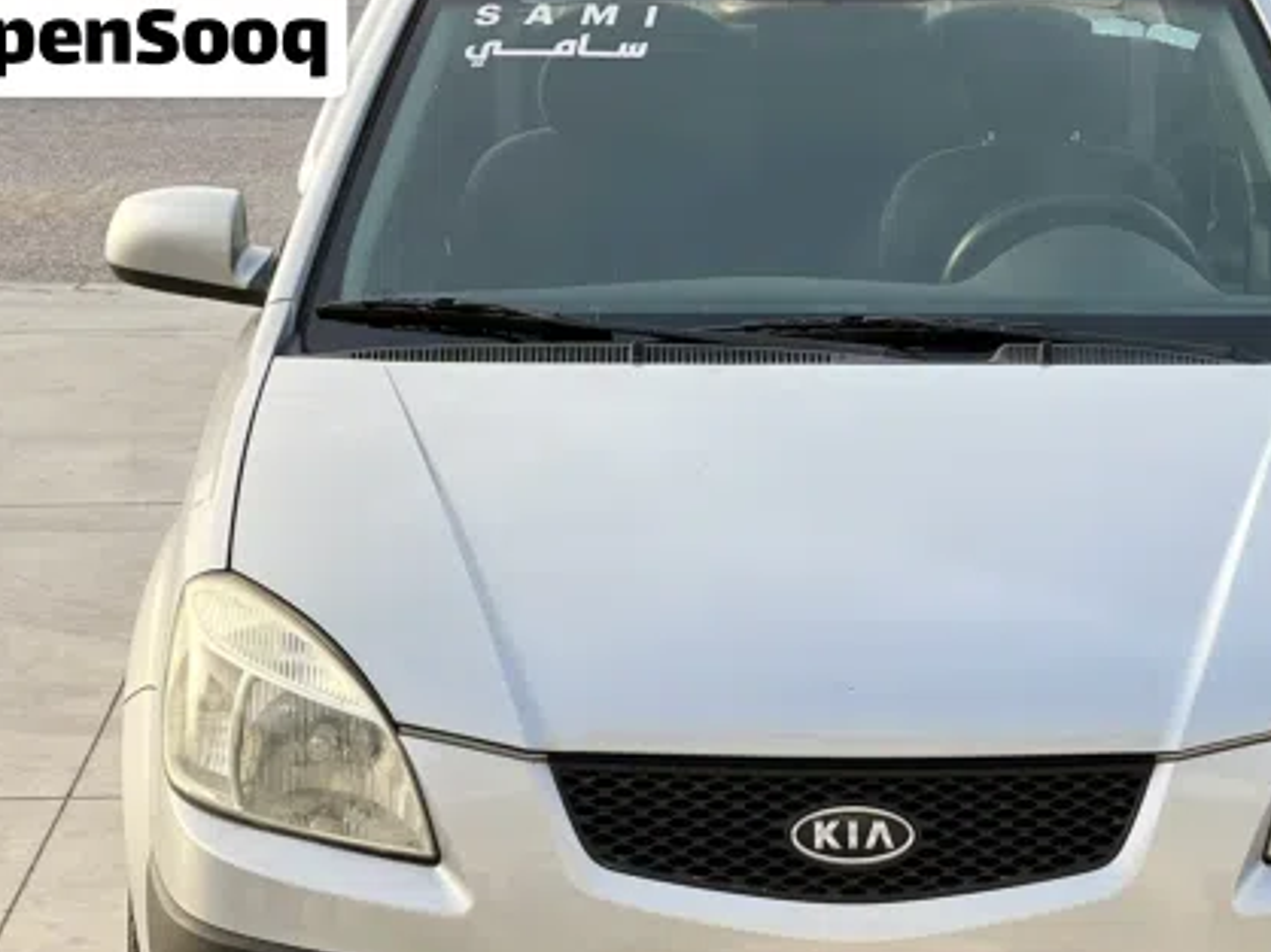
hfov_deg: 16.7
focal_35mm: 118
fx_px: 4330
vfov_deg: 12.5
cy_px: 535
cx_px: 806
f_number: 2.8
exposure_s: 1/121
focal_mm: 9
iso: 25
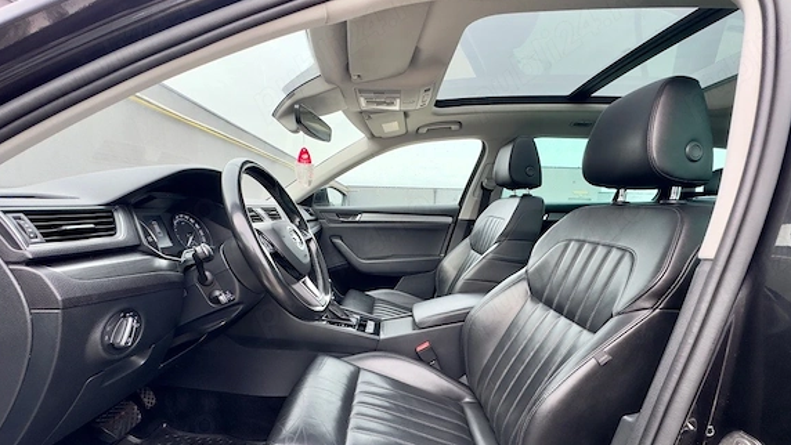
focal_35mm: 16
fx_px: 336
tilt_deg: -9.6
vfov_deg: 66.4
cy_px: 269
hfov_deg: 99.4
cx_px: 397
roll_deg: -1.0
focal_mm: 2.22
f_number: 2.2
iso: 40
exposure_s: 1/204
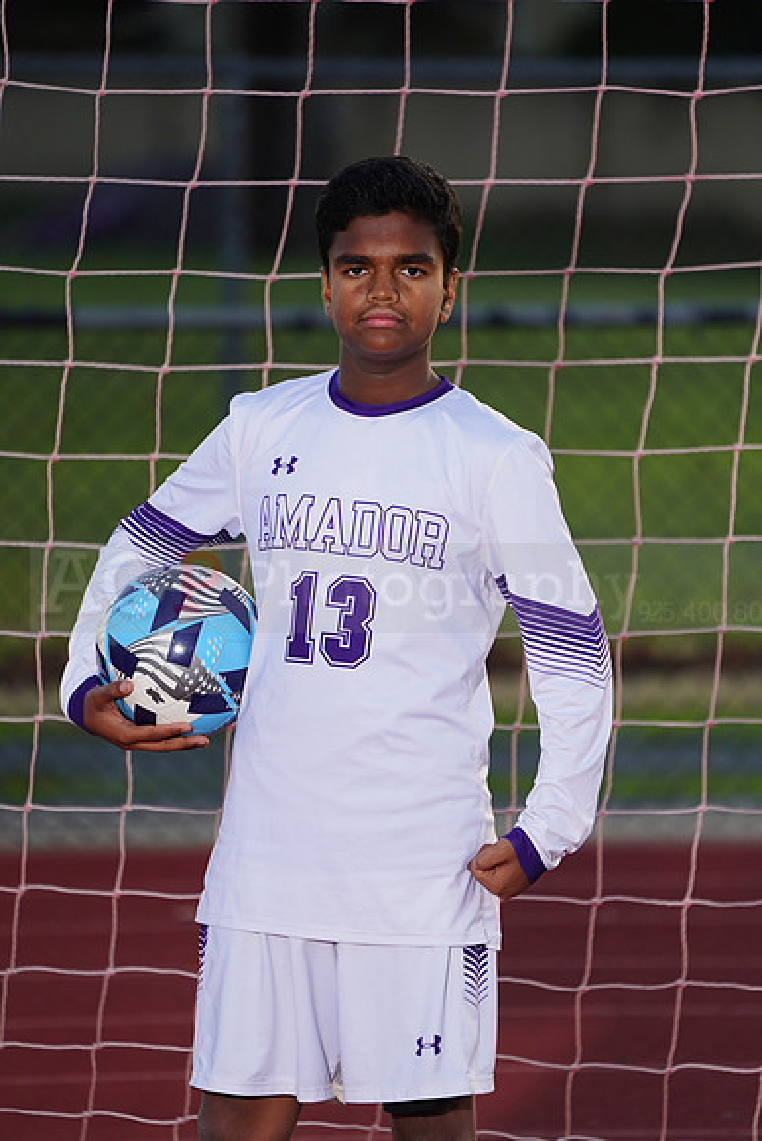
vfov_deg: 5.4
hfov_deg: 3.6
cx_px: 381
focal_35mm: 385
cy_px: 570
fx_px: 12216
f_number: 5.6
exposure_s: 1/250
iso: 320
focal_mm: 385
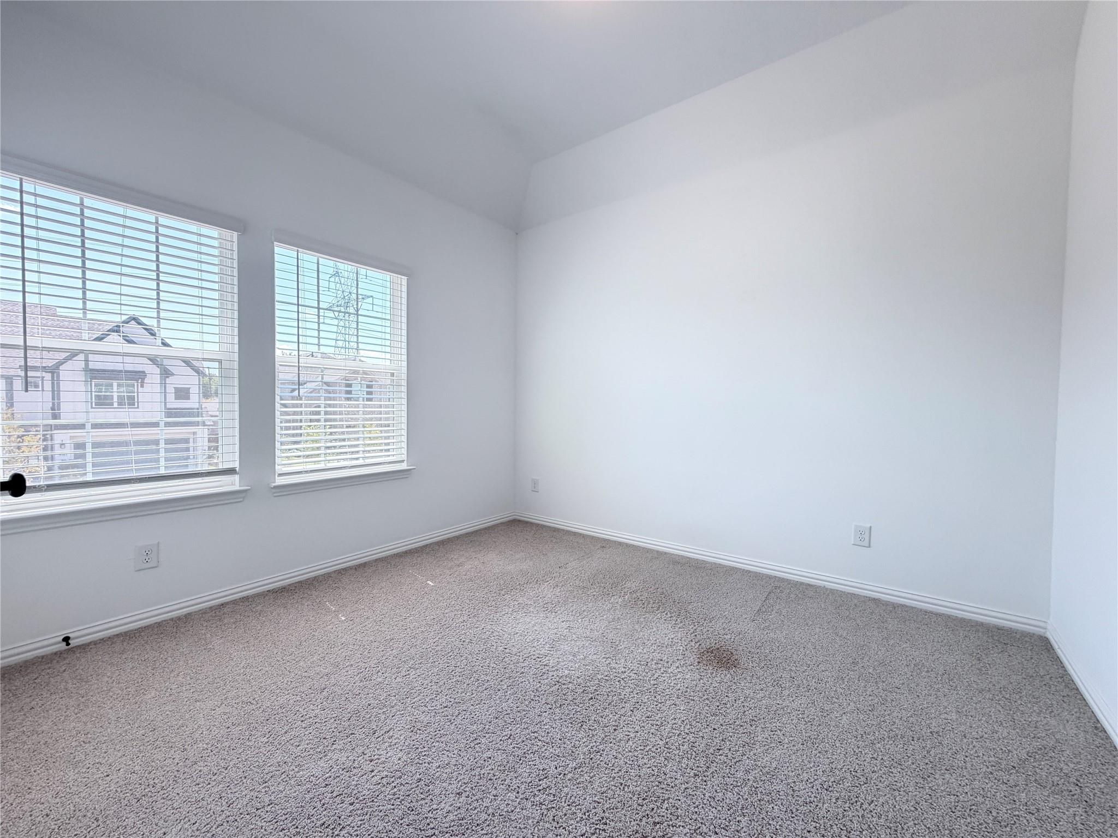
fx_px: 452
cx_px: 559
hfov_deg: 102.1
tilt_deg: -3.1
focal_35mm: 14
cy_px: 419
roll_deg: +1.0
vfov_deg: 85.7
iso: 100
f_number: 2.2
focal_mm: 2.22
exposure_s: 1/120
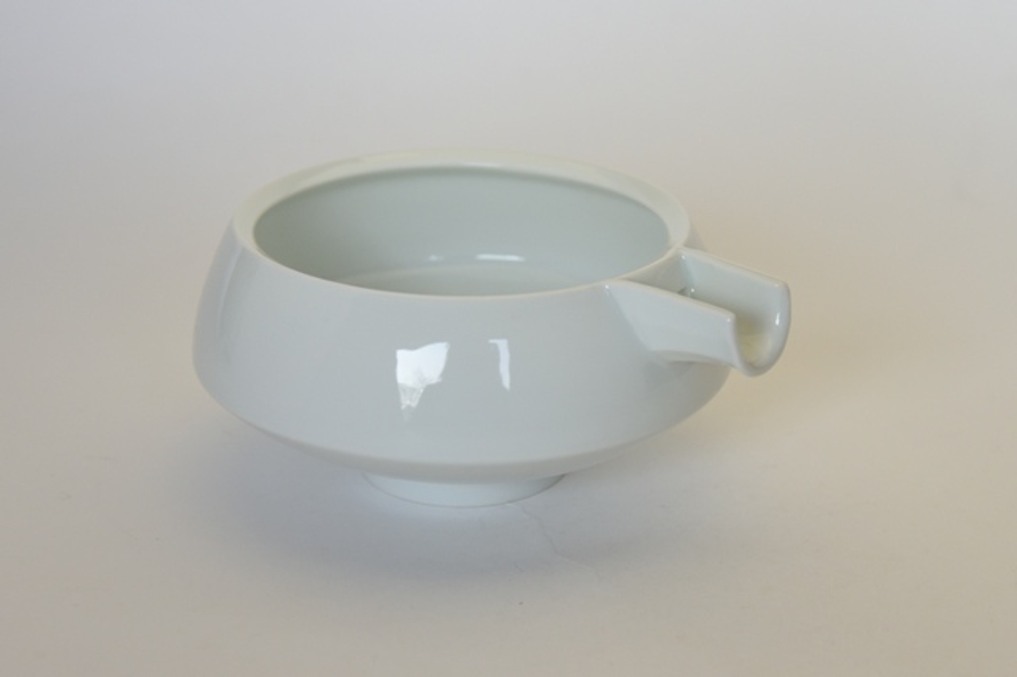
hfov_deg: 32.4
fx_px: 1751
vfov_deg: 21.9
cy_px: 338
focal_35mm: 62
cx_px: 508
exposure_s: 1/400
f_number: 5
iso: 1000
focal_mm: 62
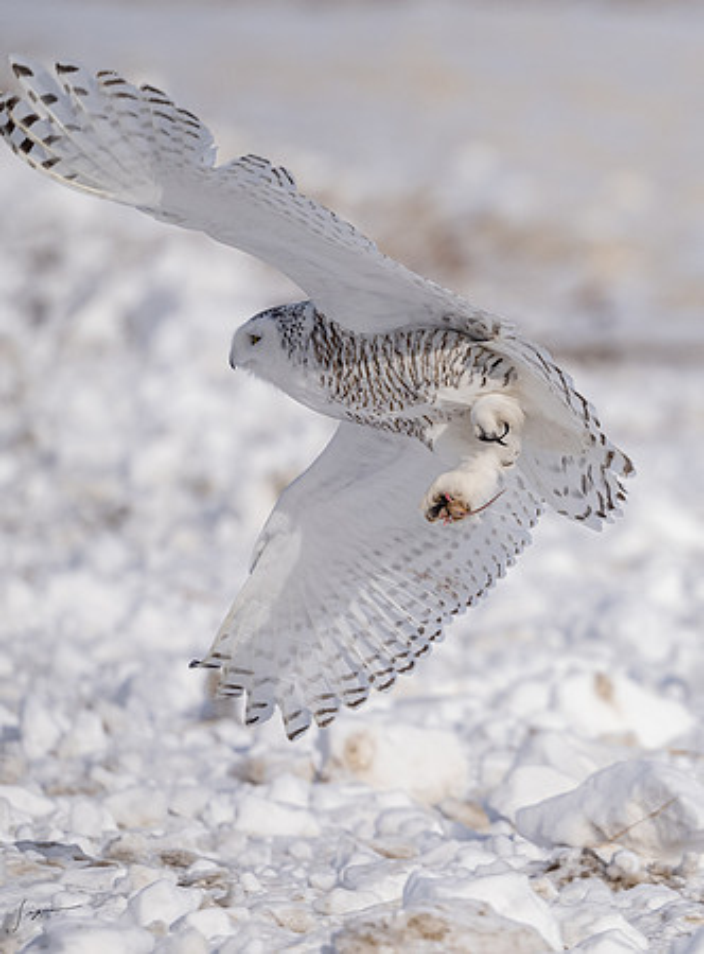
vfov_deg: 2.0
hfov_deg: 1.5
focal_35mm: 982
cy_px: 625
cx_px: 968
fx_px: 26914
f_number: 5.6
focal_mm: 500
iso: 640
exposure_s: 1/2500
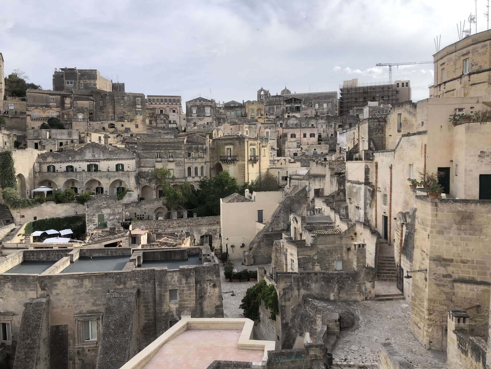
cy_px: 184
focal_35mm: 28
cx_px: 246
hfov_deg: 63.4
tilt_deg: -3.2
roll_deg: +1.7
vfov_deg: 49.7
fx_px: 397
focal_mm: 4
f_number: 1.8
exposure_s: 1/1675
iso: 20
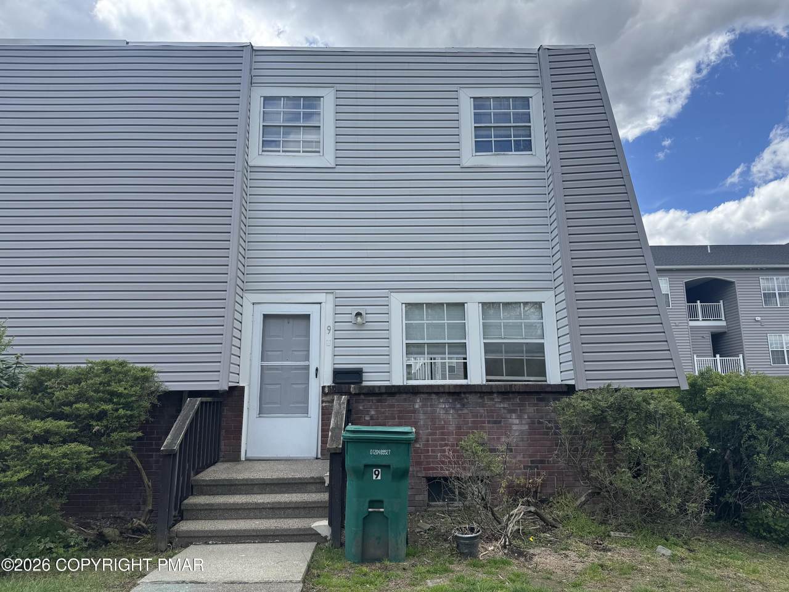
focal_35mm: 24
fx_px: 547
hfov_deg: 71.6
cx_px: 394
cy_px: 296
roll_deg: +0.7
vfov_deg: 56.8
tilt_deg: +11.2
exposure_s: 1/2506
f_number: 1.78
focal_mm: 6.76
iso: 80
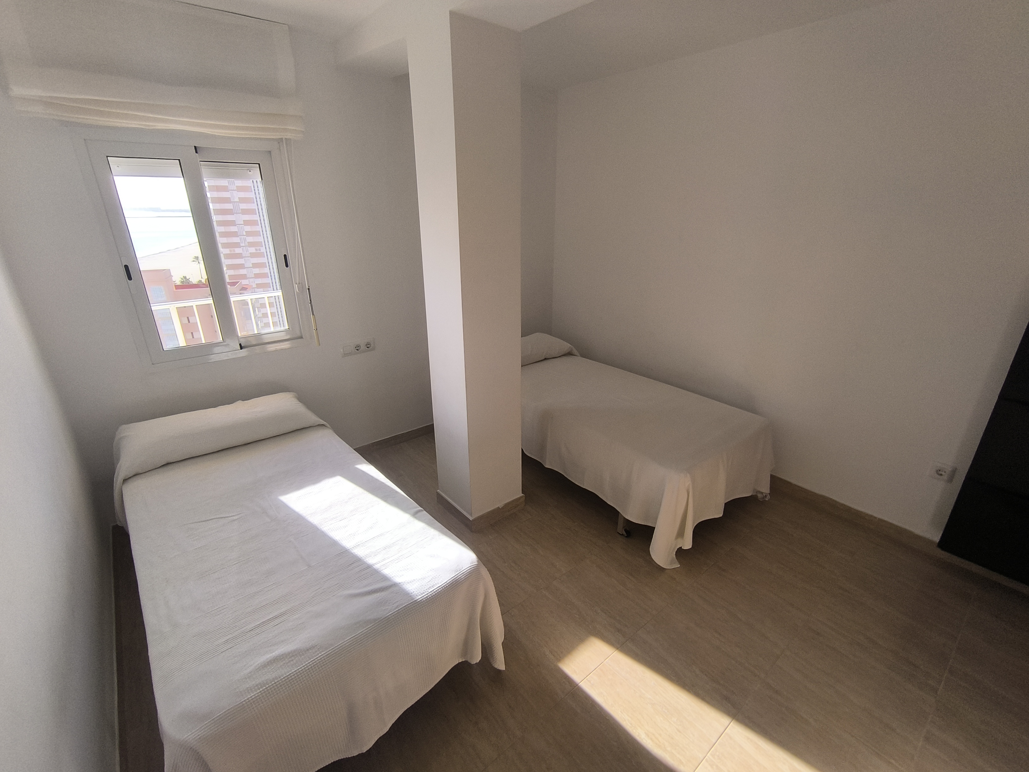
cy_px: 386
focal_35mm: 16
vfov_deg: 78.1
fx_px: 476
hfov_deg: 94.5
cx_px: 514
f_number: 2.2
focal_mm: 1.65
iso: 50
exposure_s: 1/742
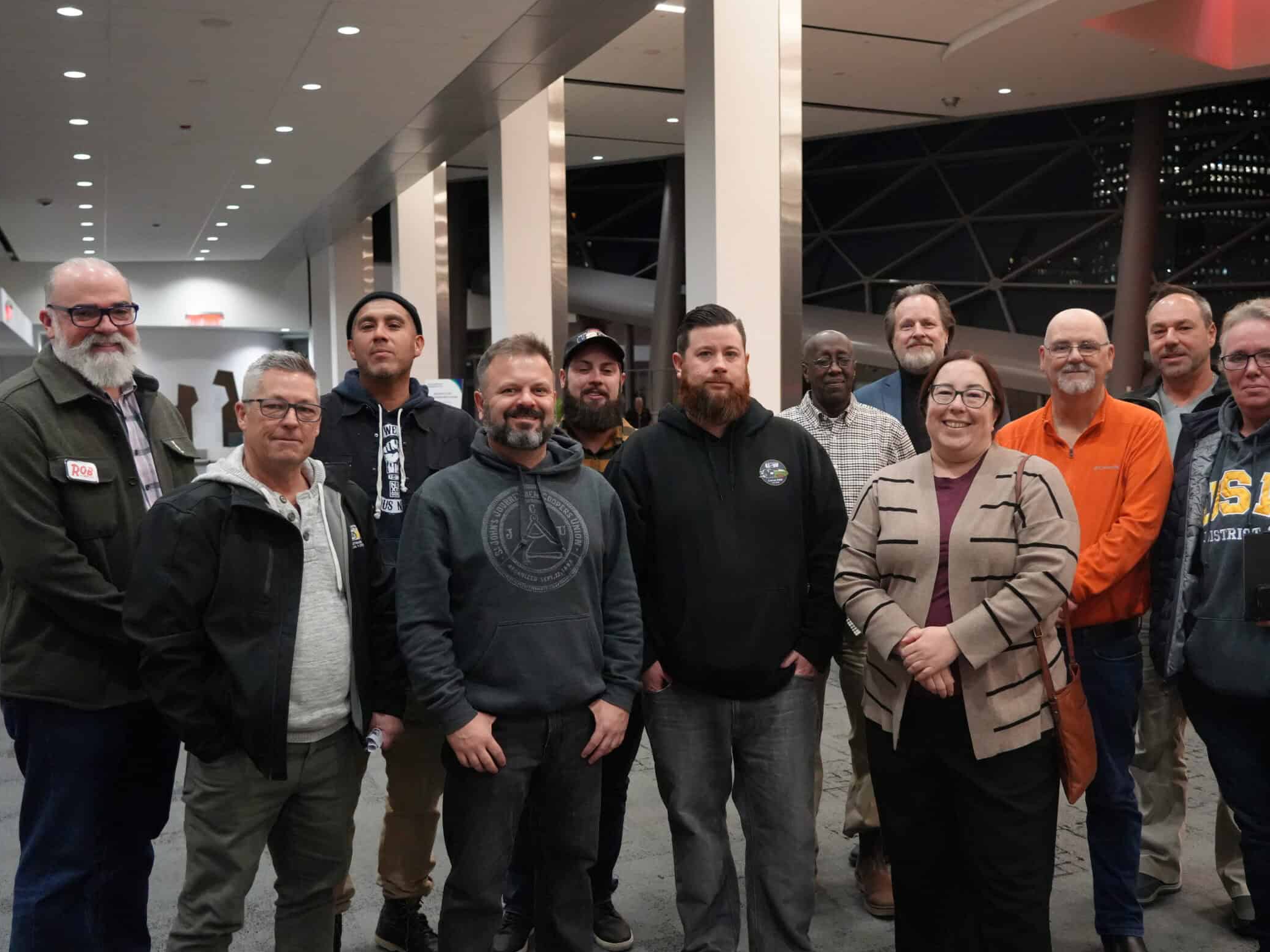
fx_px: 1211
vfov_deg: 42.9
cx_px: 677
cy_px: 489
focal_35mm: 33
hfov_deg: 55.3
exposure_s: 1/160
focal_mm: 28
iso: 10000
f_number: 4
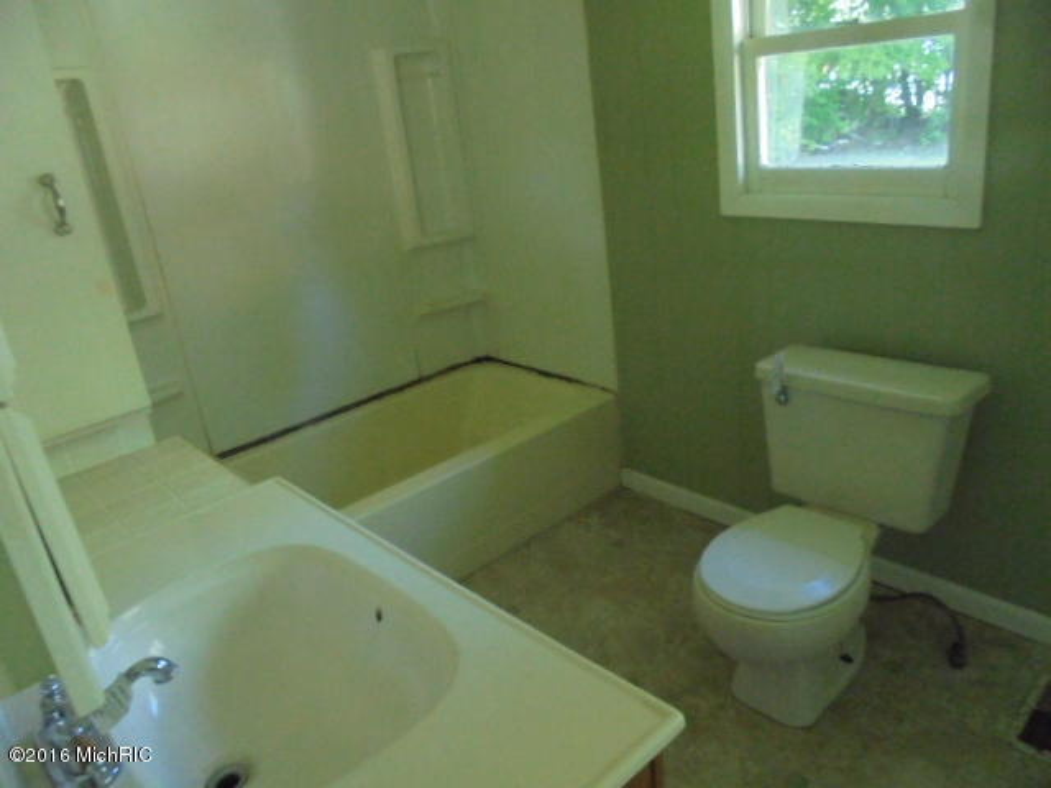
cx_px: 526
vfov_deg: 53.1
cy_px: 394
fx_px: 789
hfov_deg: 67.3
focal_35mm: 26
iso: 640
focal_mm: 4.6
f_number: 3.5
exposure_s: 1/50
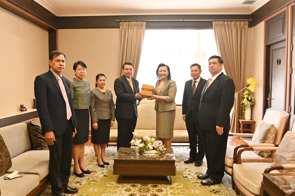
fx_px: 229
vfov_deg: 46.3
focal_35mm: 28
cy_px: 98
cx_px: 148
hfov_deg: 65.5
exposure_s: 1/100
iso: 4000
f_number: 5.6
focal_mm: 28
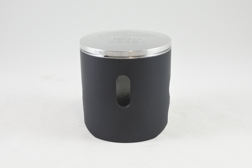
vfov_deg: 33.4
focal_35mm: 40
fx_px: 280
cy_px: 84
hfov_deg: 48.5
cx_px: 126
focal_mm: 15
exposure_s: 1/125
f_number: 4.2
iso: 500
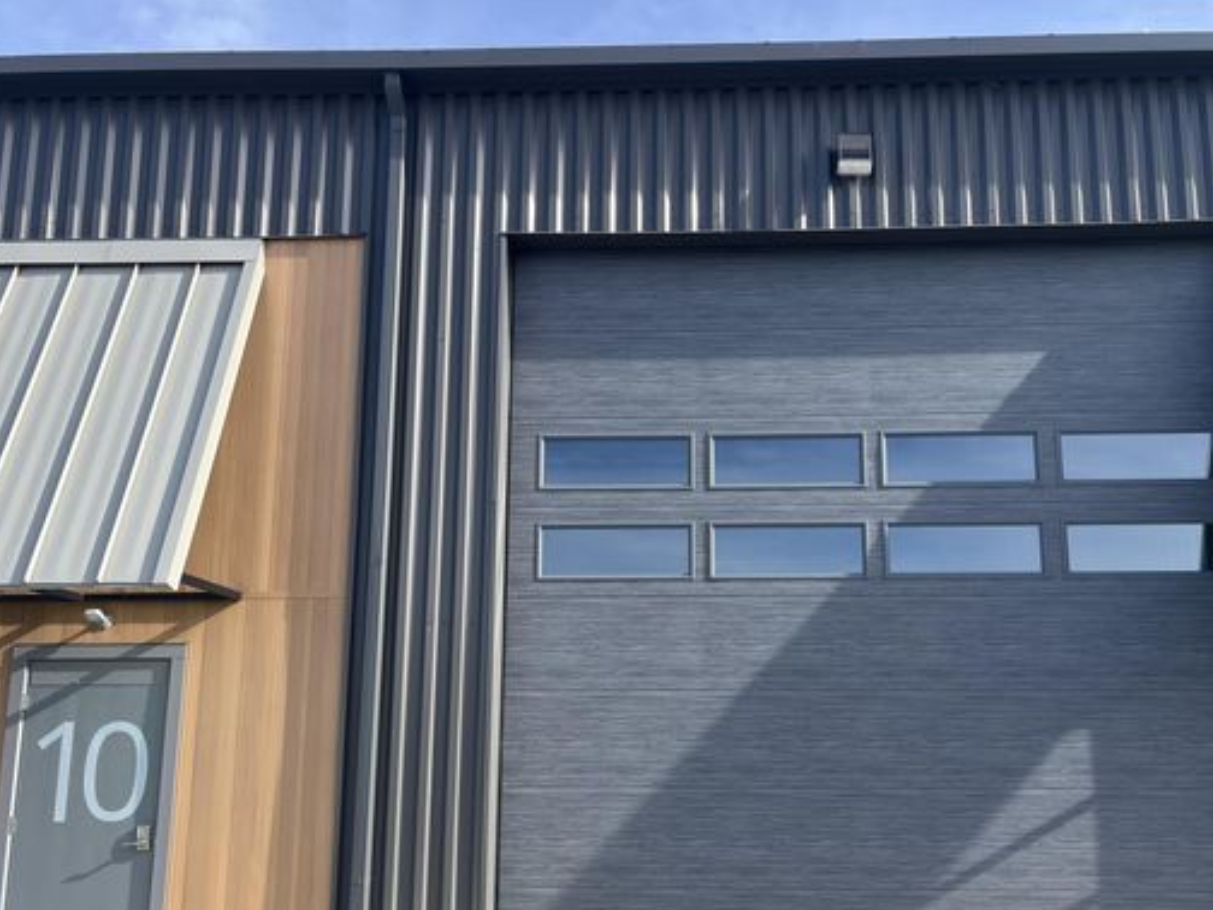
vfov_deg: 42.8
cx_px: 676
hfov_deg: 55.2
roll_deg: +0.2
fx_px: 1156
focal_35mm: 33
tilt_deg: +10.0
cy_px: 537
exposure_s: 1/1294
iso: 50
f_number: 1.6
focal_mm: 5.1
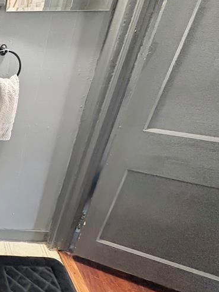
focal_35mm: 29
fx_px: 244
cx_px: -80
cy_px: 133
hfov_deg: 32.6
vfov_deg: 61.5
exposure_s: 1/60
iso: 640
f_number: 2.2
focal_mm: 2.22
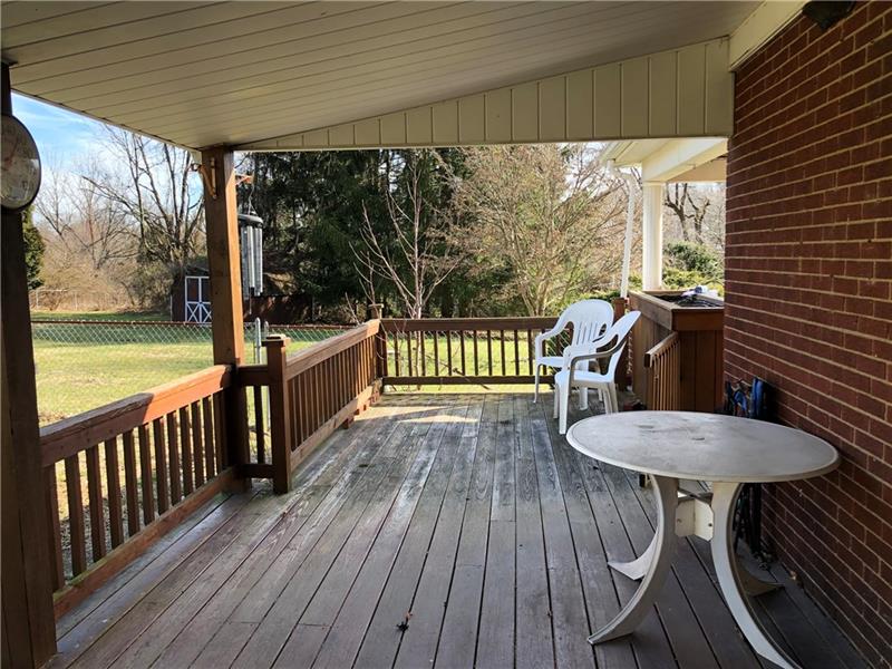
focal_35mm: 28
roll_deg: -0.1
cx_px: 446
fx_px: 722
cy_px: 334
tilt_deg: -5.9
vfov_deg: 49.7
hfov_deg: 63.4
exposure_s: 1/196
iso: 20
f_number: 1.8
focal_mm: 3.99
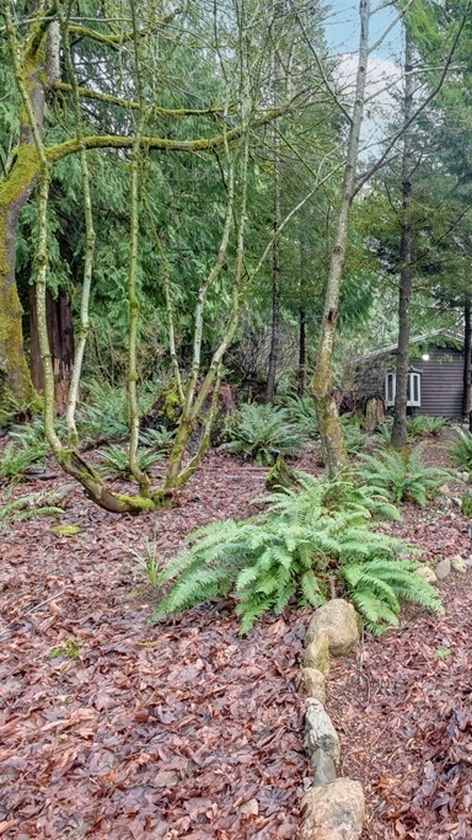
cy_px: 403
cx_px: 545
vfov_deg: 74.0
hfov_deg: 37.0
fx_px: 556
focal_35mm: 25
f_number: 11
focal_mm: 10
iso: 800
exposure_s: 1/8
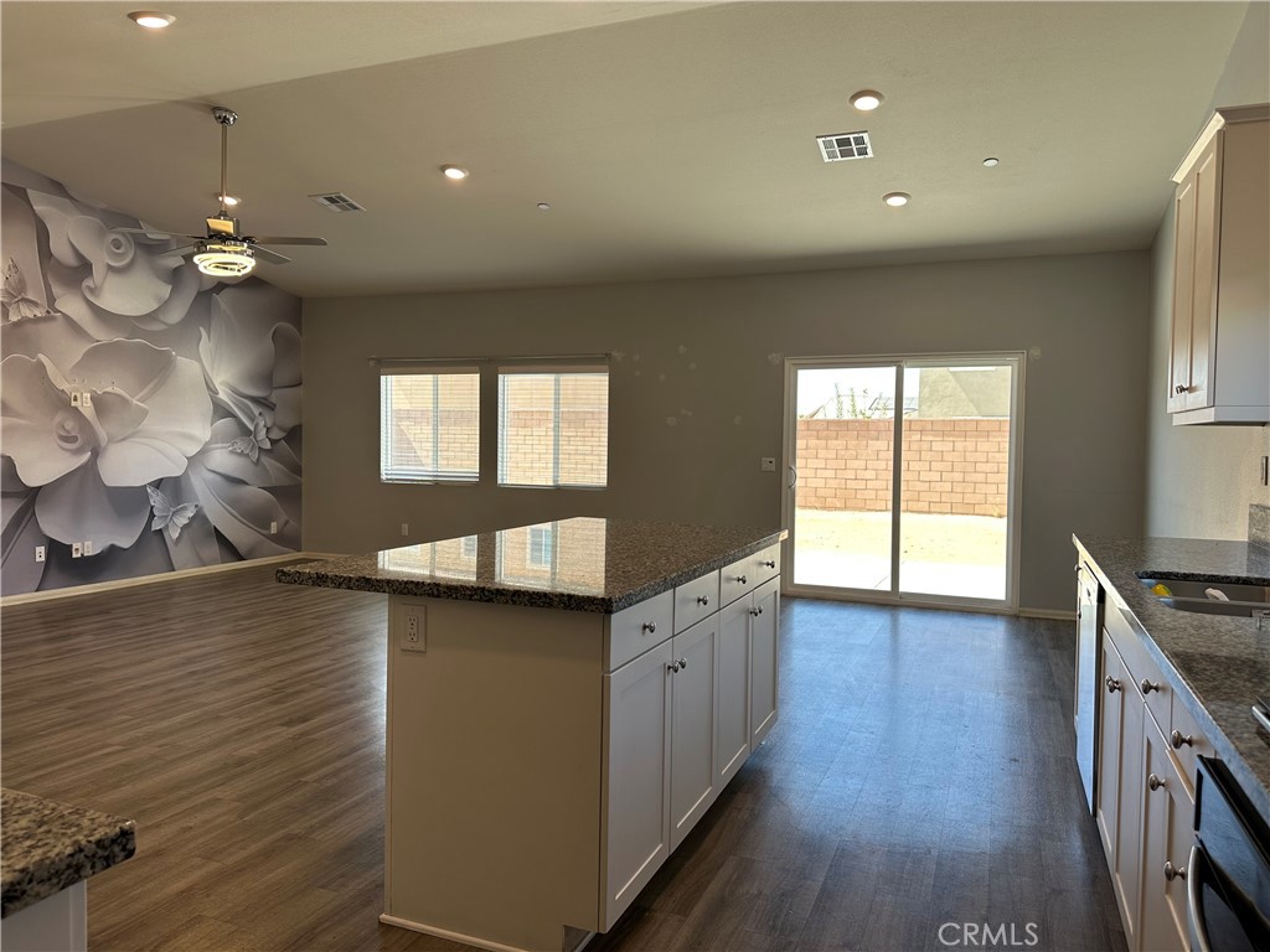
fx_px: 881
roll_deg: -1.4
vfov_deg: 56.8
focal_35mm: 24
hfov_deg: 71.6
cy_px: 476
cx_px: 635
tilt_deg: -2.3
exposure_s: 1/224
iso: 64
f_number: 1.78
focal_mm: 6.86
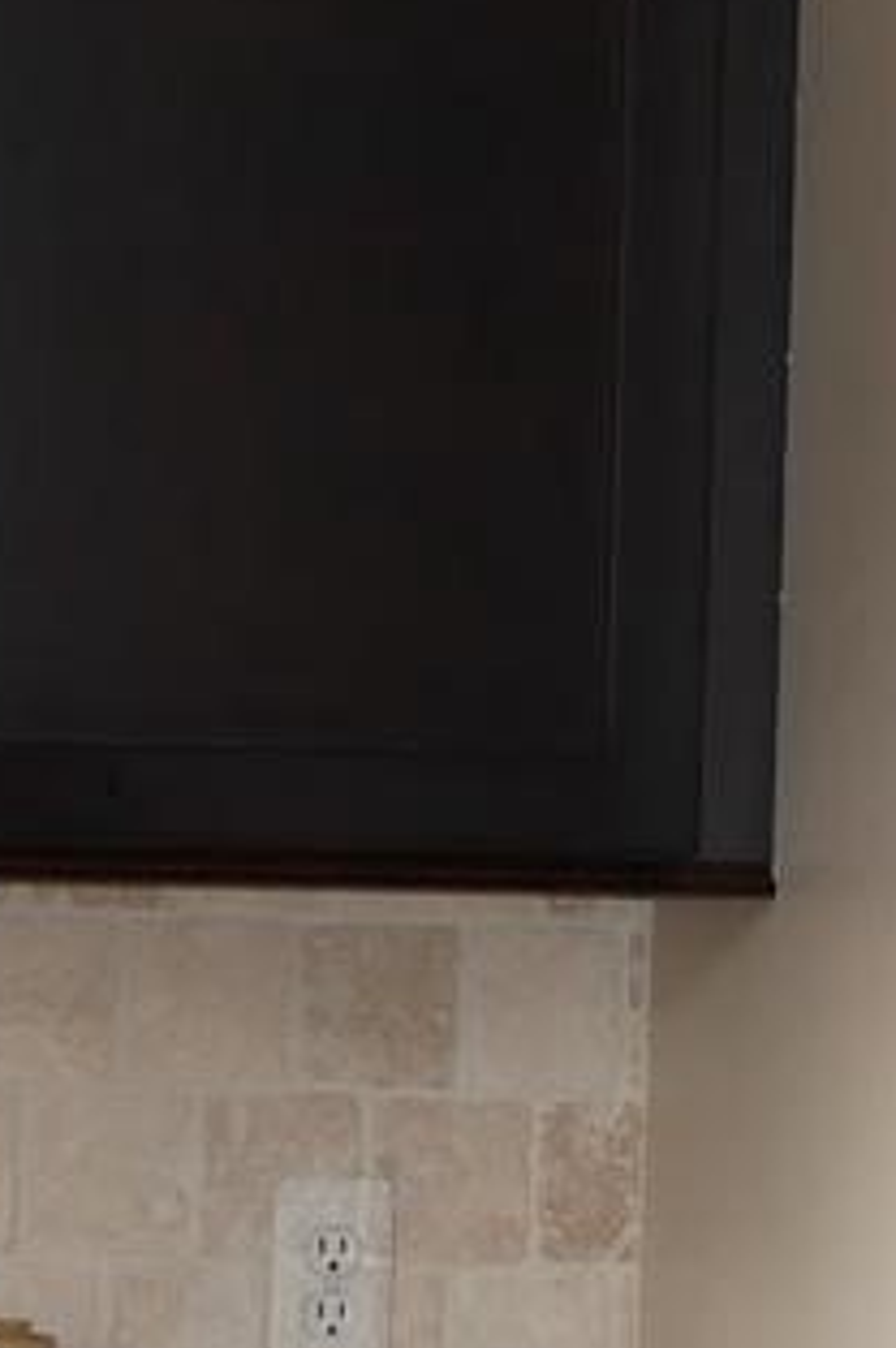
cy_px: 866
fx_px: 9166
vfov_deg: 8.4
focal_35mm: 245
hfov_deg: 5.5
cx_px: 1721
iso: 320
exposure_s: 1/60
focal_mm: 18
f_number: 3.9
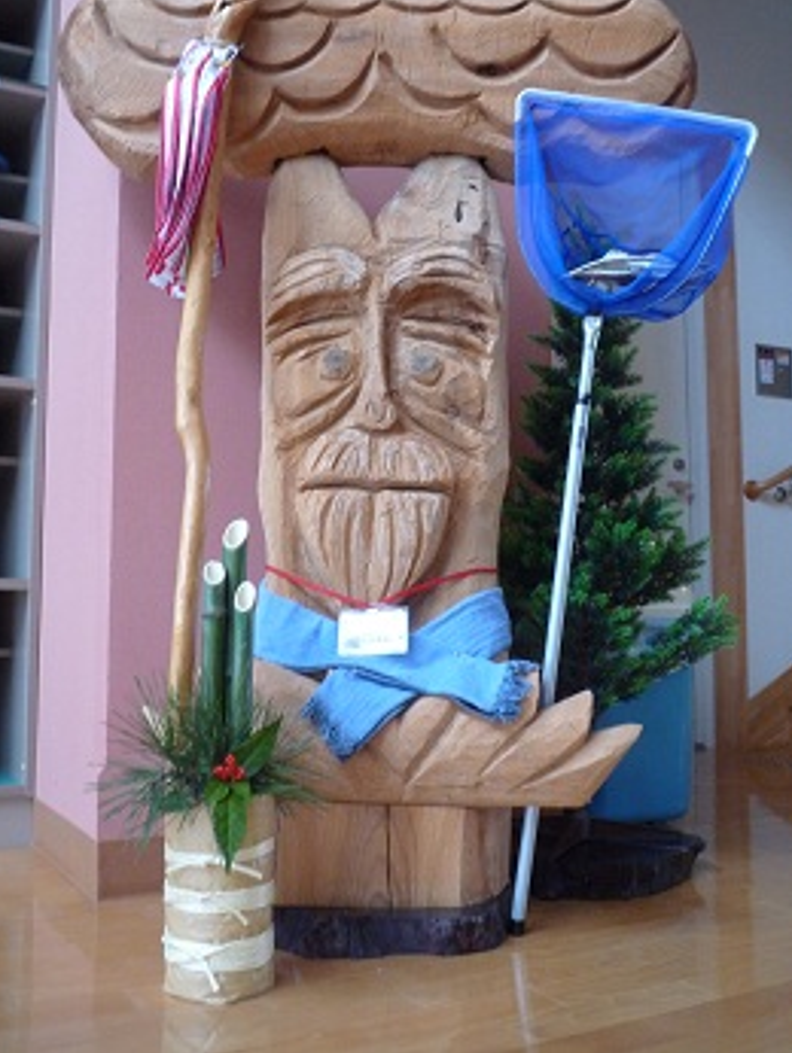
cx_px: 378
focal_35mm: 38
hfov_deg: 37.8
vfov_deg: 48.9
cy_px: 501
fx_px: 1158
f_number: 3.8
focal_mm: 6.3
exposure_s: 1/10
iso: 400
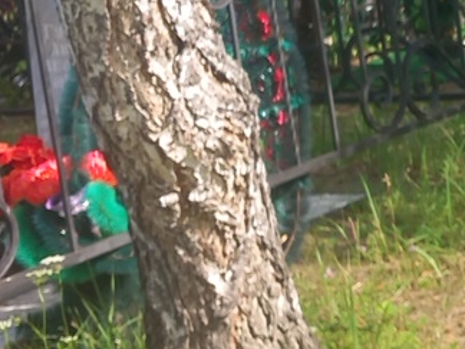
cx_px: 710
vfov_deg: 12.3
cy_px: 126
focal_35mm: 120
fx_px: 1612
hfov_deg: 15.1
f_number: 1.8
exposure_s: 1/244
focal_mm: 4
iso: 20
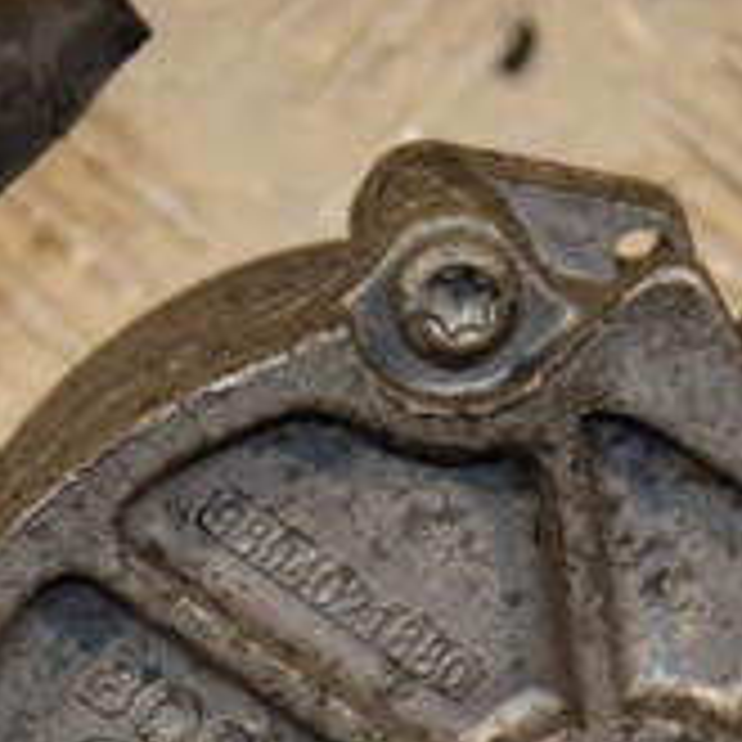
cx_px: 495
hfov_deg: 5.7
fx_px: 7445
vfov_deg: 5.7
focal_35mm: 307
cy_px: 733
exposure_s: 1/200
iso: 800
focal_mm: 62
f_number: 5.6
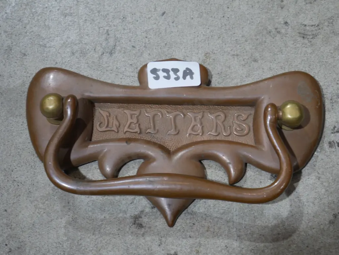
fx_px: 823
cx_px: 170
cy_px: 128
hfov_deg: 23.3
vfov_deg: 17.6
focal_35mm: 84
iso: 800
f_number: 5.6
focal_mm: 42
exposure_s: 1/100
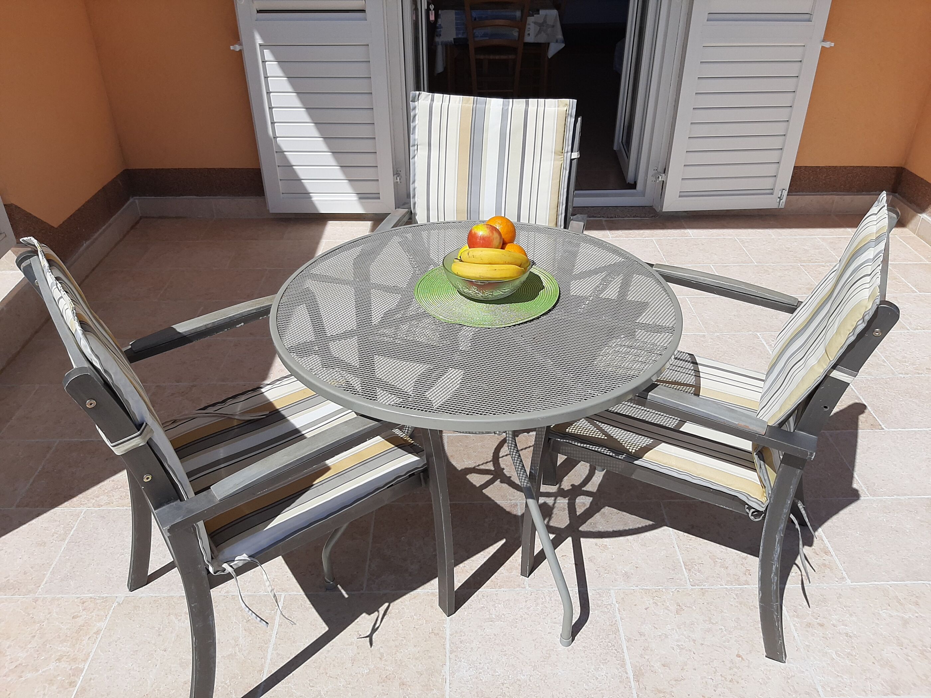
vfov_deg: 51.4
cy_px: 349
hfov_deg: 65.3
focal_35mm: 27
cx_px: 466
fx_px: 726
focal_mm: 3.93
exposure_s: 1/5348
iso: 40
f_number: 1.7
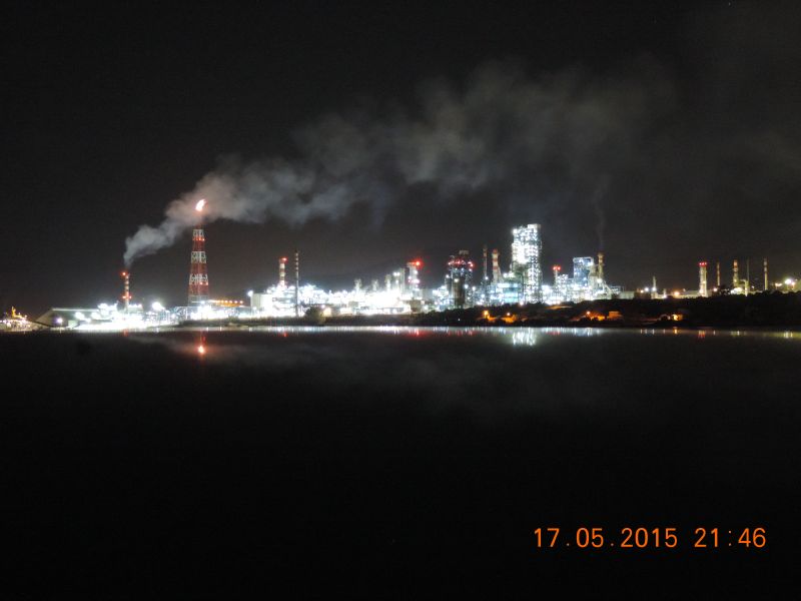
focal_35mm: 43
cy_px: 300
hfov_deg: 43.9
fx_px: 995
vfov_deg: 33.6
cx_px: 400
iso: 1100
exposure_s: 1
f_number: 3.4
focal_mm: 7.6
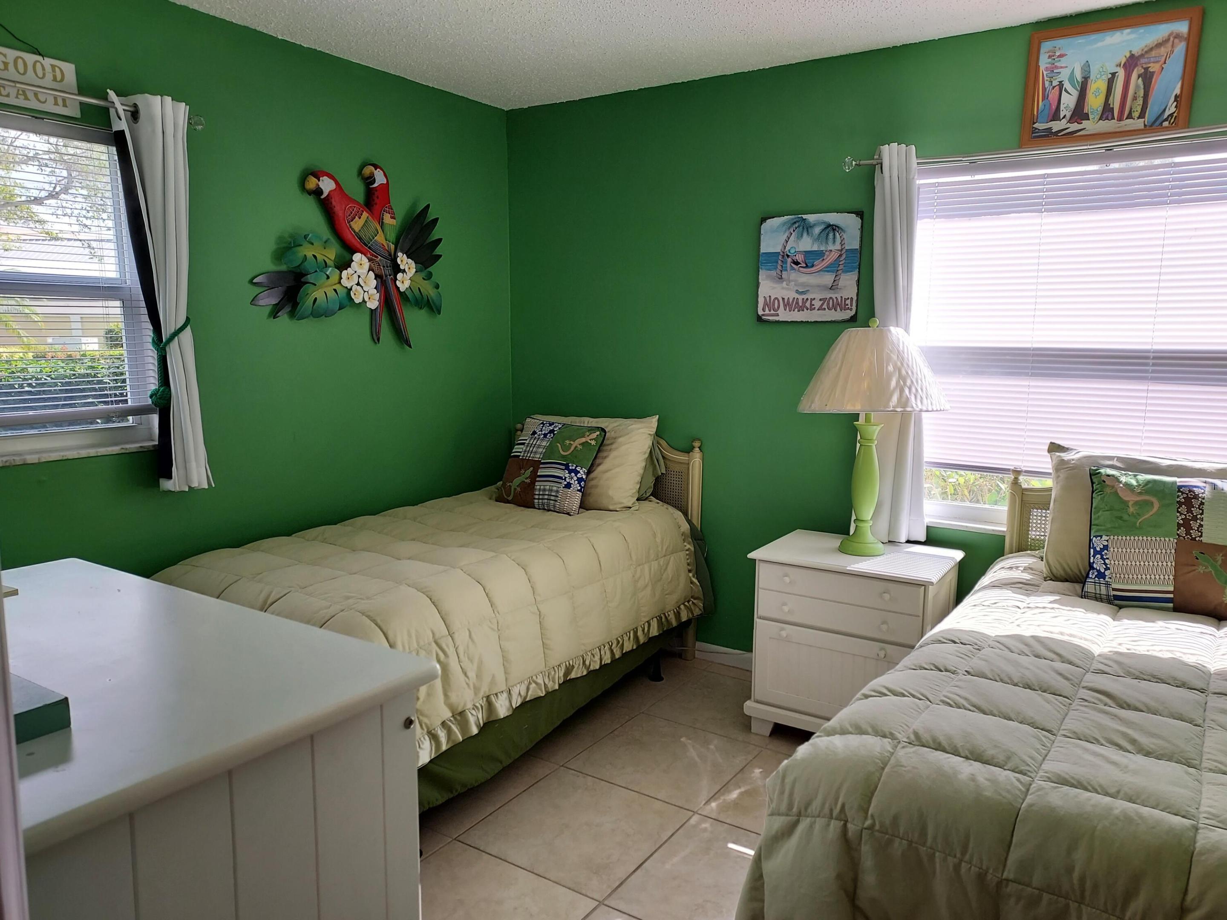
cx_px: 614
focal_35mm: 24
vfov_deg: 56.8
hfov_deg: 71.6
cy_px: 460
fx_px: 851
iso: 40
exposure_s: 1/60
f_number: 1.8
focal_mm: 4.6
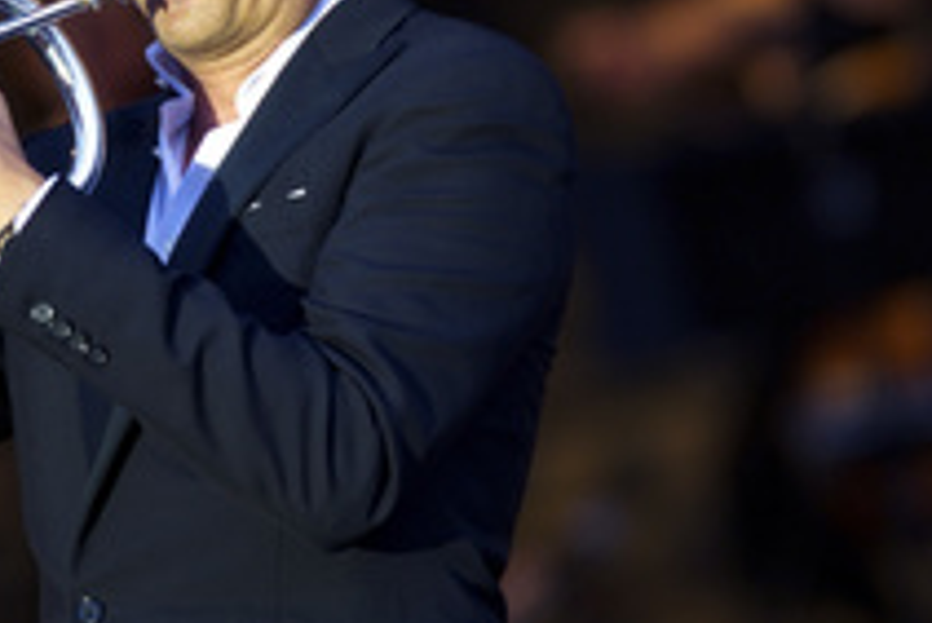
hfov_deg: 3.2
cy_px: 150
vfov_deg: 2.2
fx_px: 16580
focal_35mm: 640
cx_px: 18
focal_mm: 300
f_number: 3.5
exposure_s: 1/160
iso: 800
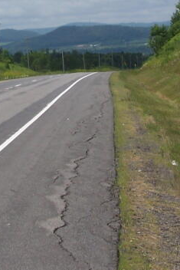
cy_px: 48
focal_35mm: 115
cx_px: 33
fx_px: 862
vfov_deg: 17.6
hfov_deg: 11.9
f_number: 5.6
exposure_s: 1/800
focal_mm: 6.3
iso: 80
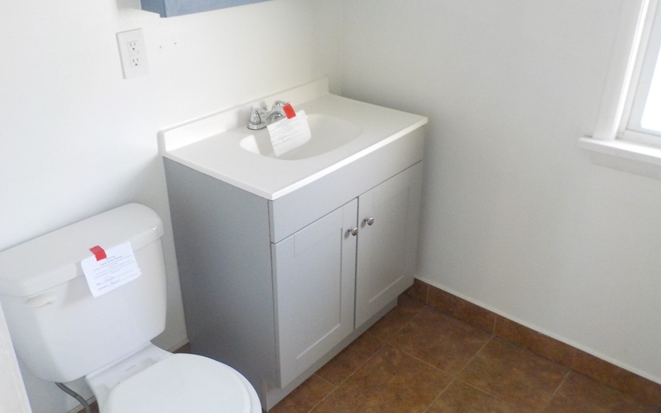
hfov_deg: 59.7
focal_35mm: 32
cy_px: 214
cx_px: 329
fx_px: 576
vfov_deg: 39.4
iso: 400
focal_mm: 4.1
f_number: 3.3
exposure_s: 1/30
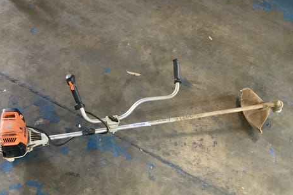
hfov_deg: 54.4
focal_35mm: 35
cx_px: 137
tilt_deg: -50.9
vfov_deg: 37.7
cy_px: 113
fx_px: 285
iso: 500
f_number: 2.4
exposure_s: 1/25
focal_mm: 3.3
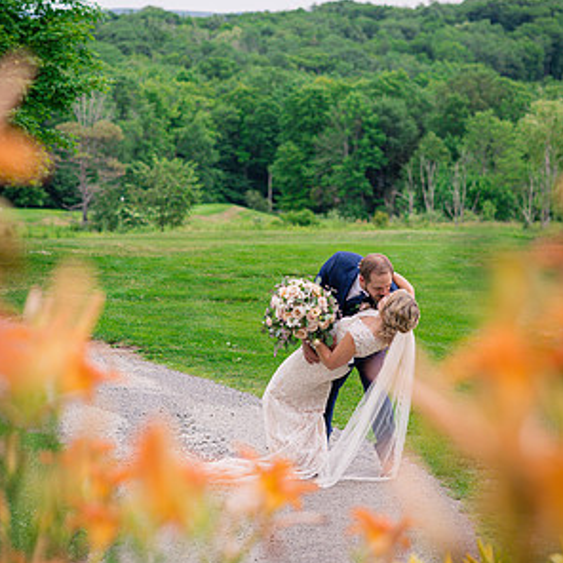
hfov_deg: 15.8
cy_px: 209
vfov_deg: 15.8
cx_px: 282
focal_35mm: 110
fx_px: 2024
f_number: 3.5
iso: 400
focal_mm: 85
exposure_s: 1/3200
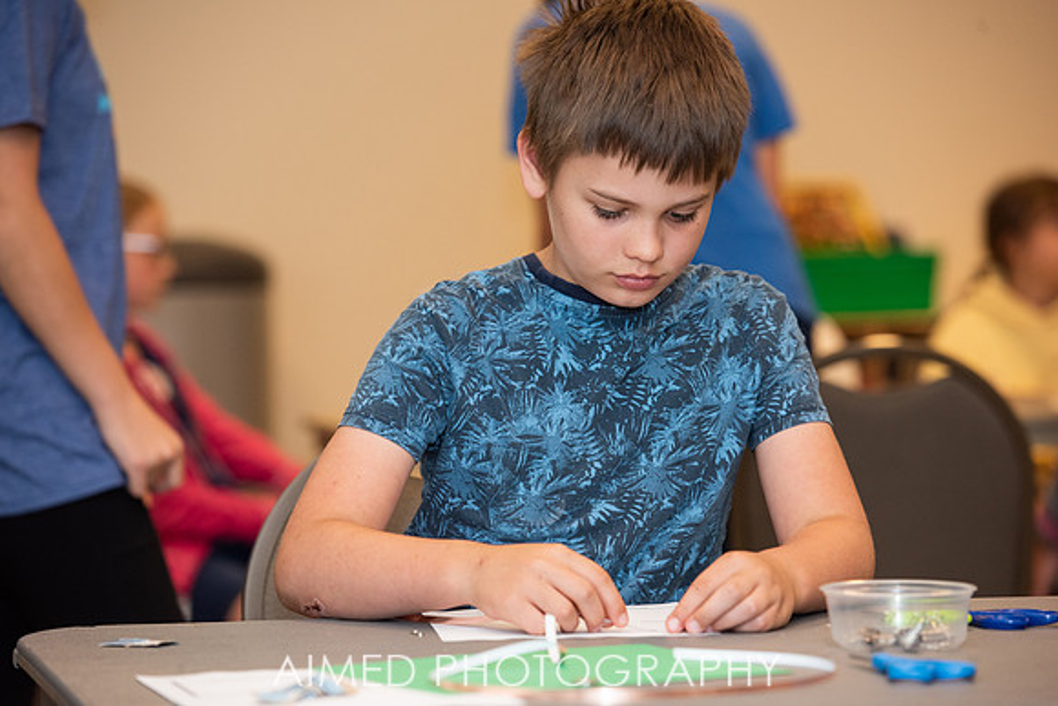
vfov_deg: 8.6
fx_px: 4703
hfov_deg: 12.8
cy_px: 353
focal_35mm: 160
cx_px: 529
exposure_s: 1/250
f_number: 5
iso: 800
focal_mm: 160
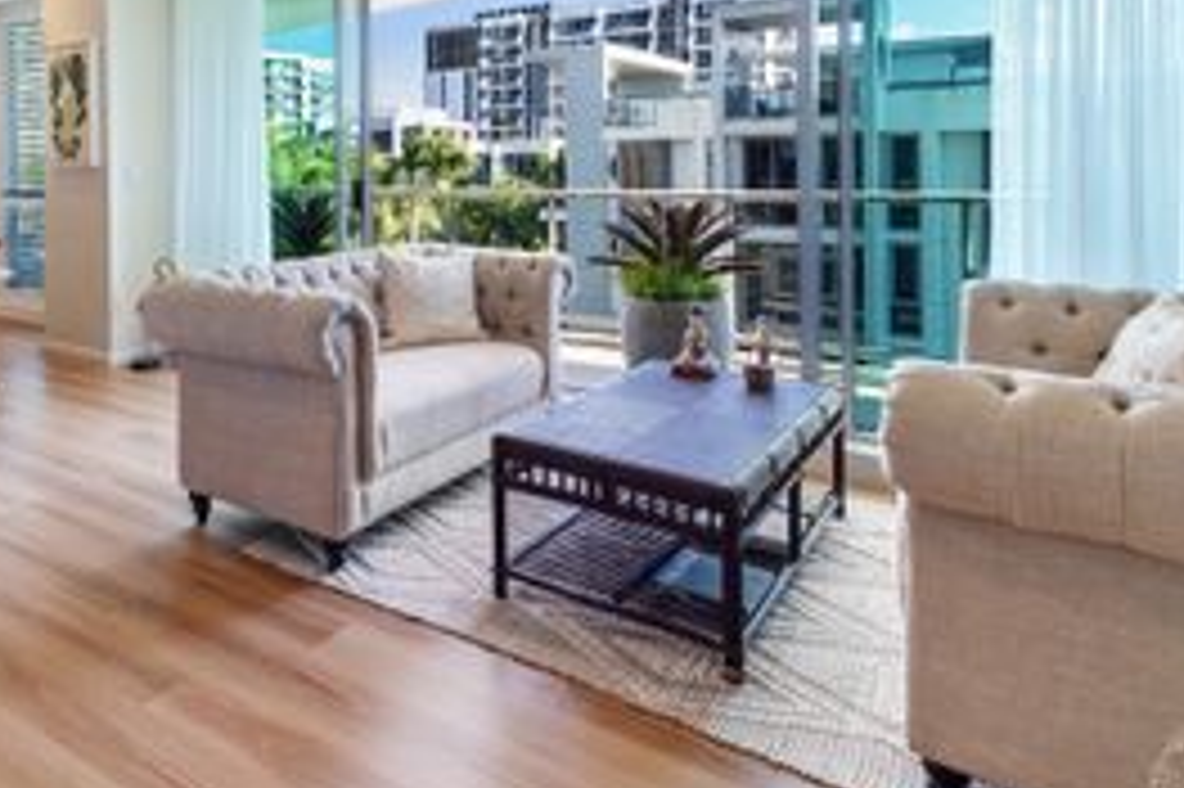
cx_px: 455
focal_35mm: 25
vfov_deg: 48.2
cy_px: 151
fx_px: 822
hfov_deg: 70.6
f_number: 11
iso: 110
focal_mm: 14
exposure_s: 1/15
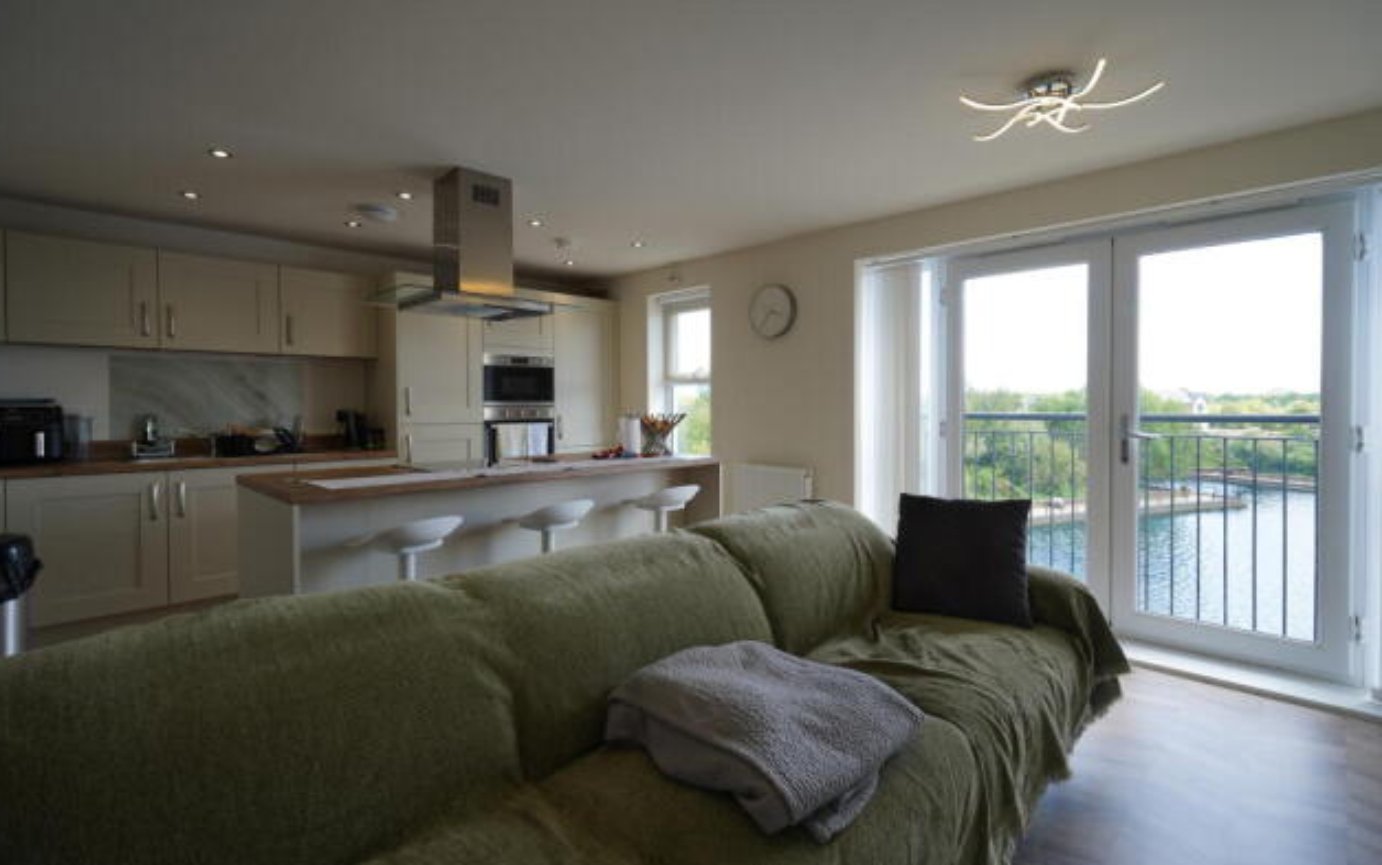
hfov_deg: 94.3
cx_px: 694
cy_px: 410
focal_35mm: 17
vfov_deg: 68.0
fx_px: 641
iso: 100
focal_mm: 16
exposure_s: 1/60
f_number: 4
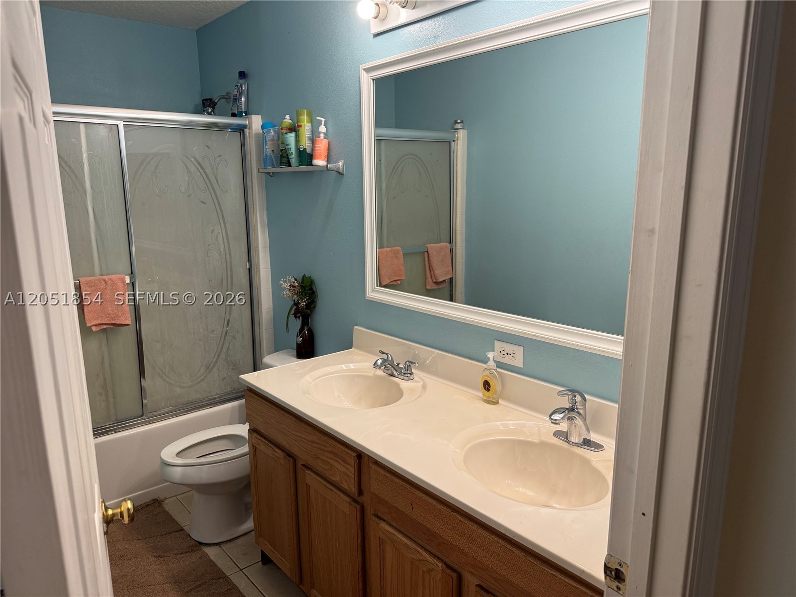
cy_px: 298
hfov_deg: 71.6
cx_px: 398
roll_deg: +0.7
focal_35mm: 24
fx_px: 552
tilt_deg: -12.8
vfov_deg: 56.8
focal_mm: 6.76
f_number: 1.78
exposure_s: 1/120
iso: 160
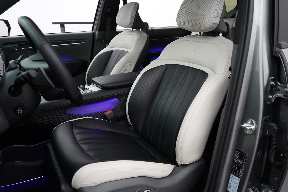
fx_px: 232
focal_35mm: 29
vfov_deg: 45.0
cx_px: 144
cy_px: 96
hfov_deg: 63.7
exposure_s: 1/160
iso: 5000
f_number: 3.5
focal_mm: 29
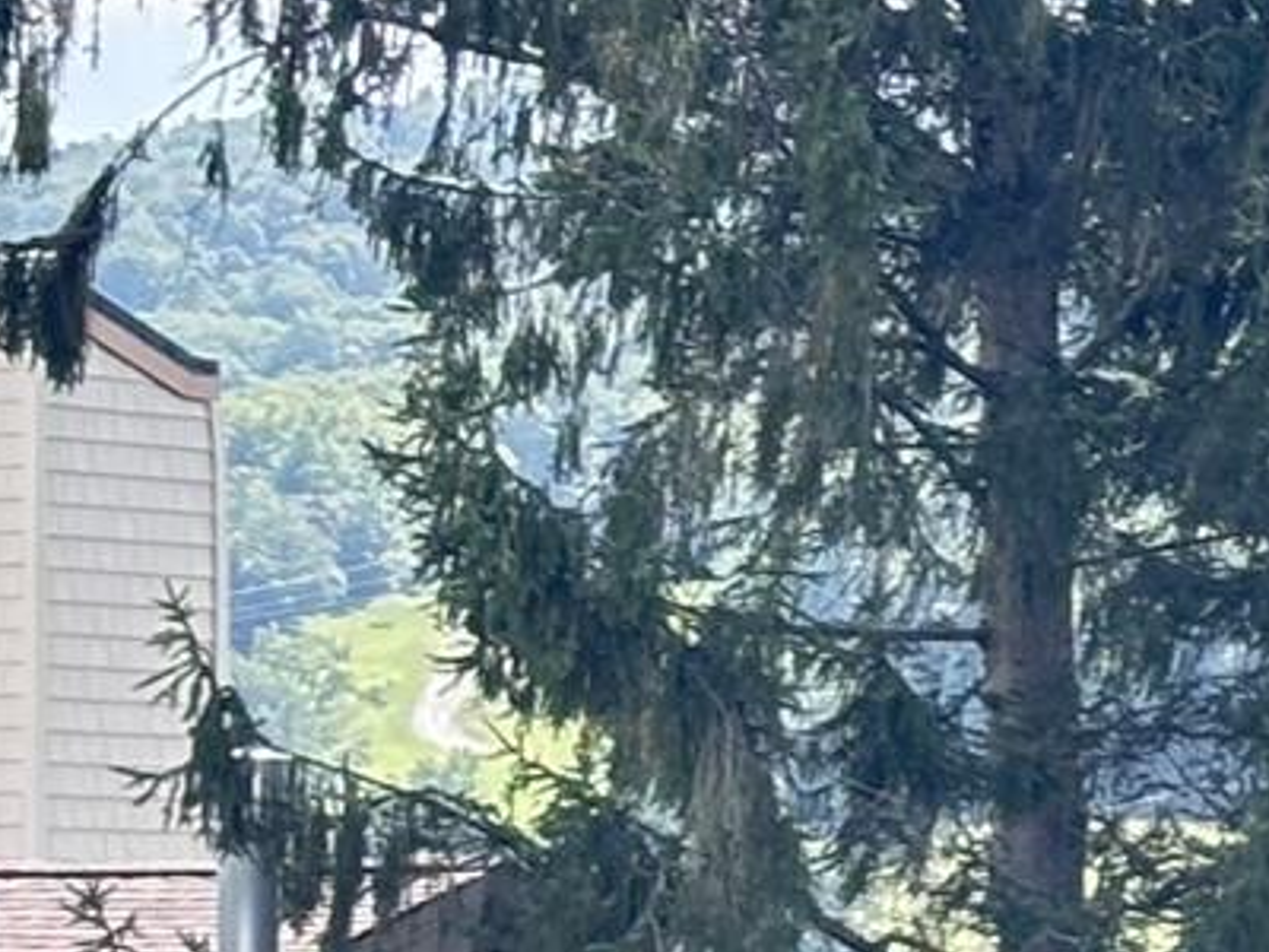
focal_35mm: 266
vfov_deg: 5.6
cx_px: 2874
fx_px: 9751
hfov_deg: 7.1
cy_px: 955
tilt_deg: -0.3
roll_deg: -0.2
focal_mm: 5.96
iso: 32
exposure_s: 1/325
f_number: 1.6
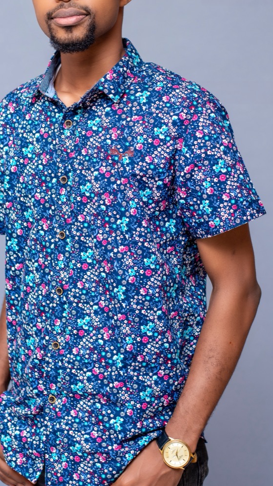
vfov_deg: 28.5
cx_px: 102
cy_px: 191
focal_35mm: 74
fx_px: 953
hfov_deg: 16.3
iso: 100
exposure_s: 1/160
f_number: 2.8
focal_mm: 50
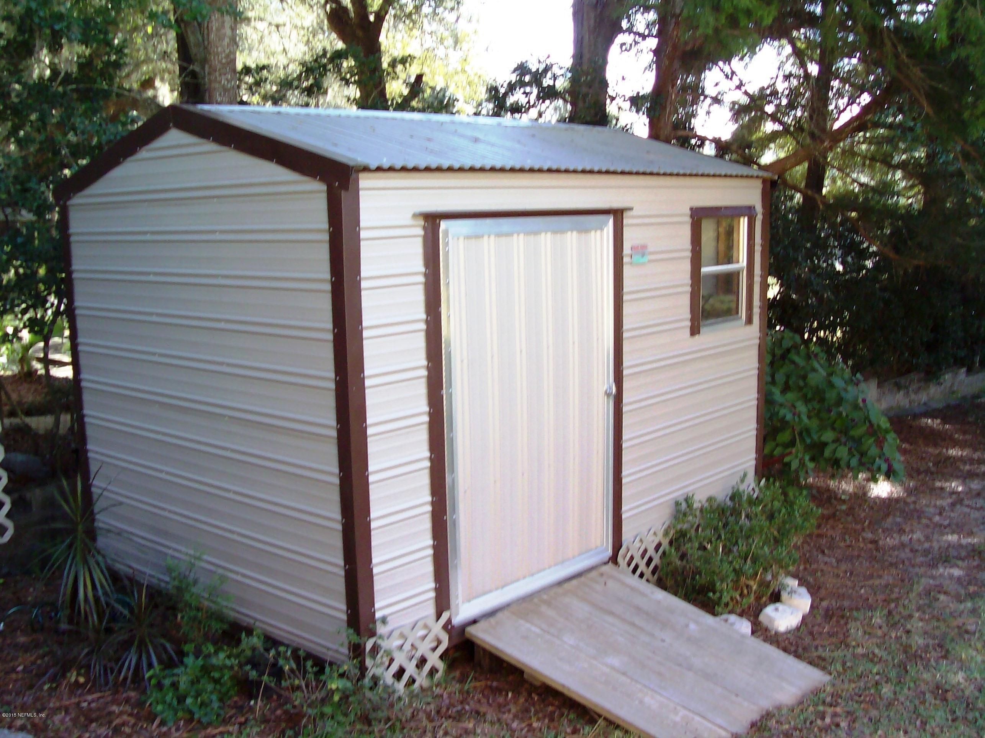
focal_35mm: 36
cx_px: 492
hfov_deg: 51.4
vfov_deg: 39.6
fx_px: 1024
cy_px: 369
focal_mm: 6
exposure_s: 1/78.5
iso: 80
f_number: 2.7
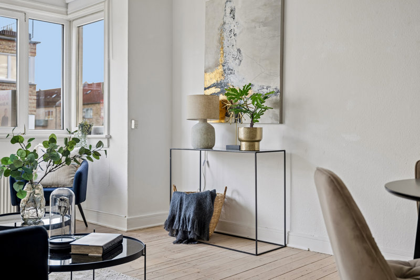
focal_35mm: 39
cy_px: 140
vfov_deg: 34.2
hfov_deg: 49.6
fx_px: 455
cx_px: 210
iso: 160
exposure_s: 1/40
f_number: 4.5
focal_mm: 39
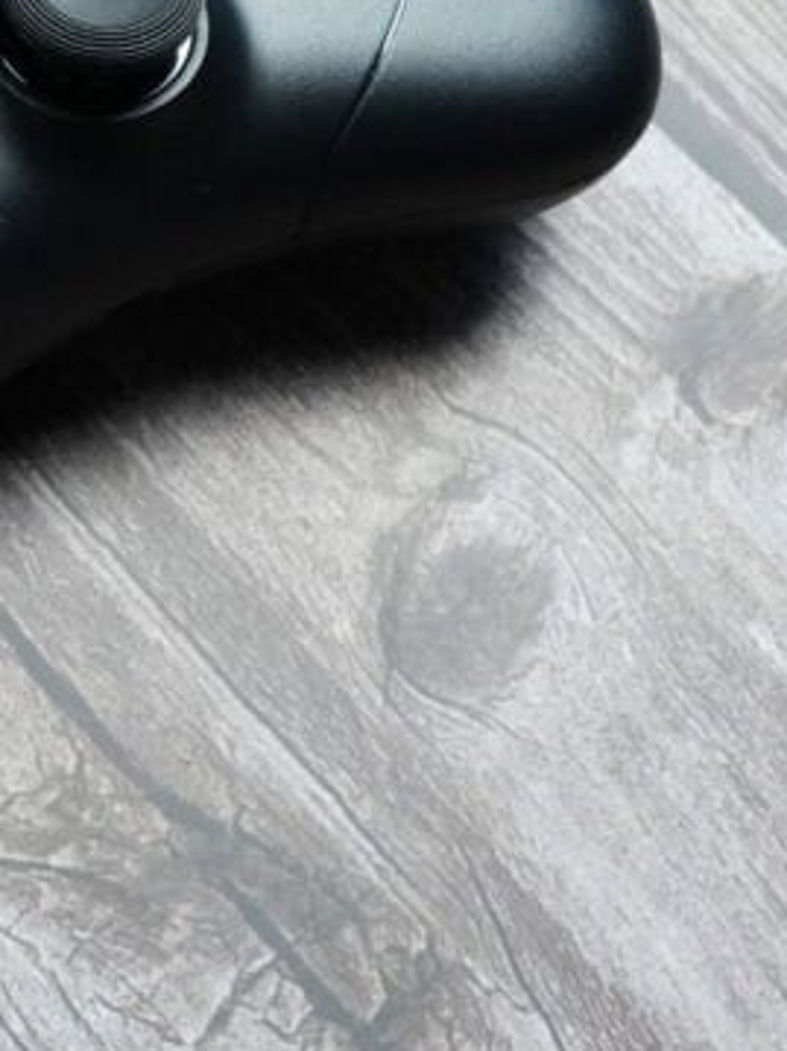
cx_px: -328
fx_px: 3270
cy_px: 309
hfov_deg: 13.1
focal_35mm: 108
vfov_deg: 18.2
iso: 3200
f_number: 9
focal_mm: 26.2
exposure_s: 1/100
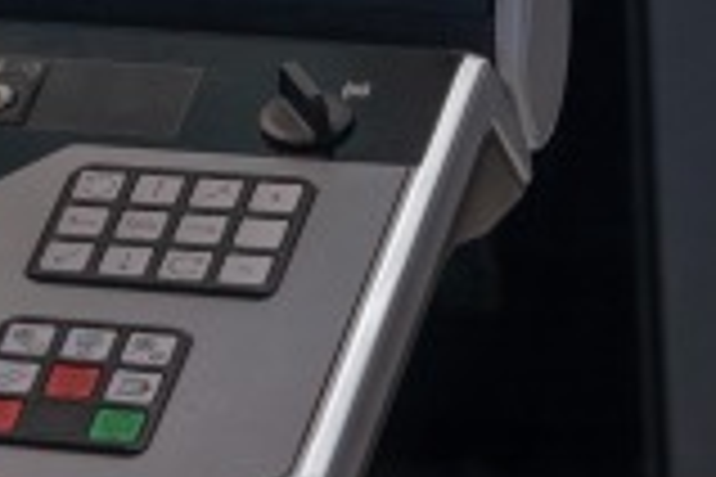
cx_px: -716
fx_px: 5588
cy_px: -241
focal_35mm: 281
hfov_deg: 7.1
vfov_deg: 4.9
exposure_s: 1/20
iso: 200
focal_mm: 70
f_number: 6.3
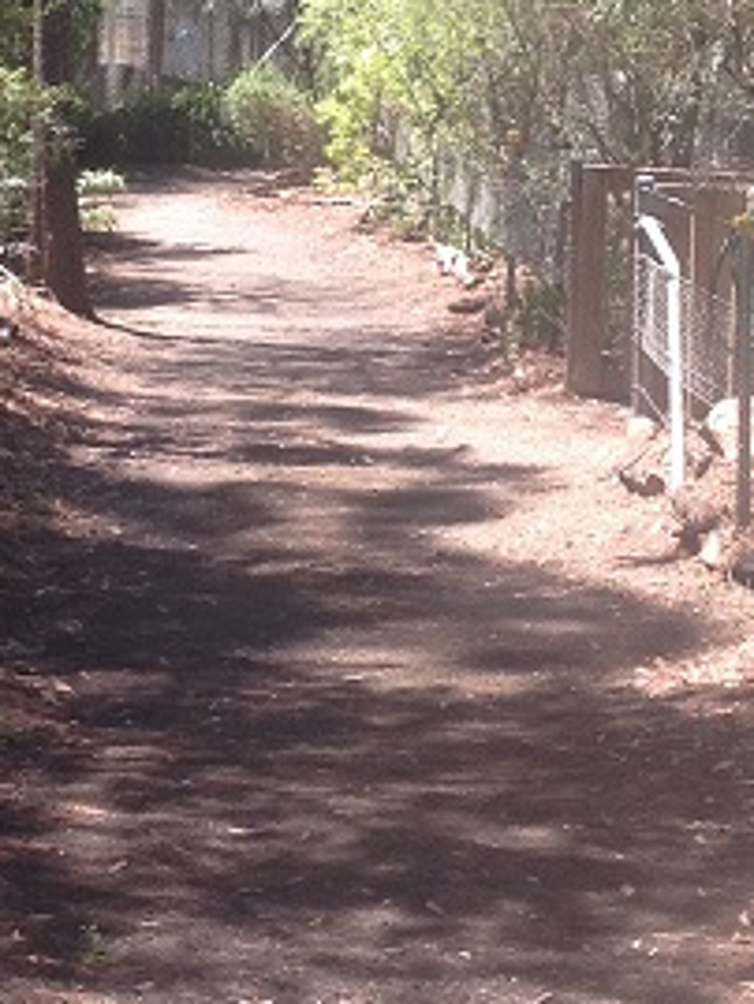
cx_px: 455
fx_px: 3773
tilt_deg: -0.3
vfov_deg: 15.1
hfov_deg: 11.4
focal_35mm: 130
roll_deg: +0.0
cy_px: 205
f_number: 2.4
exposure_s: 1/289
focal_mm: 4.28
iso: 50
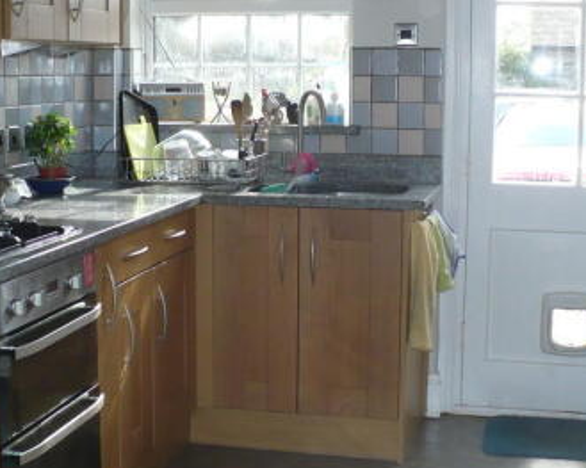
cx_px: 275
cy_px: 214
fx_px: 1110
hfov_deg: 29.6
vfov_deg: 23.8
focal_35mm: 64
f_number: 2.8
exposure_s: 1/320
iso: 200
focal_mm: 6.1
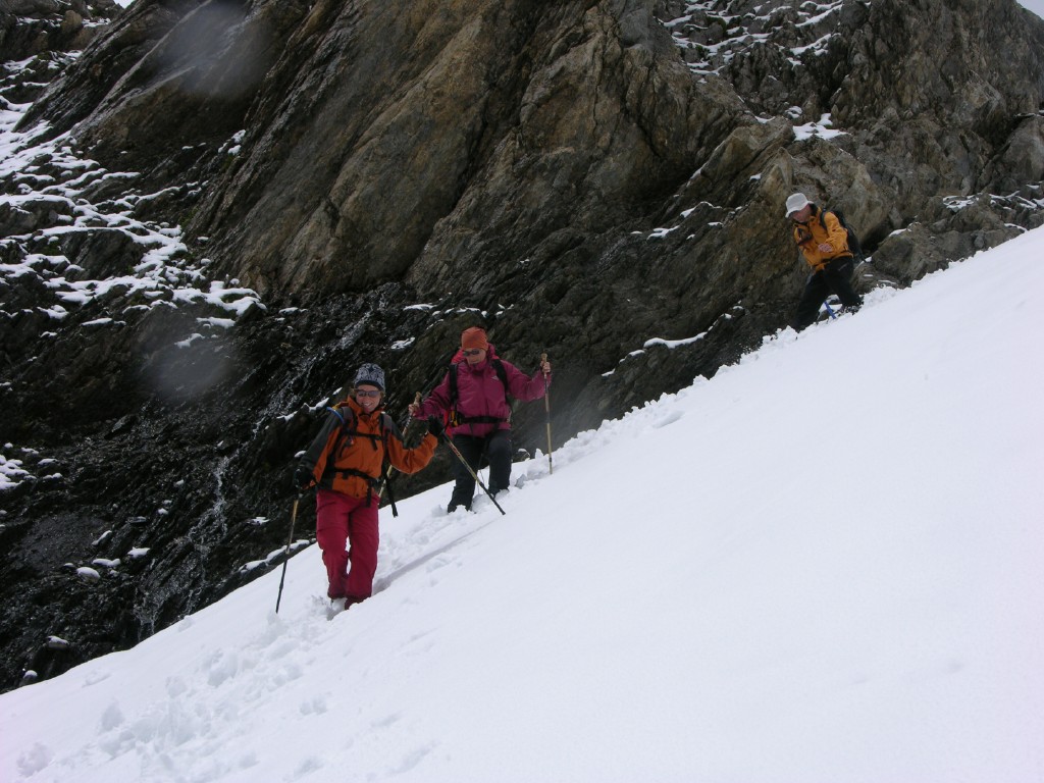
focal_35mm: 62
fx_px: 1870
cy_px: 392
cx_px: 522
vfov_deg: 23.7
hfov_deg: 31.2
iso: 50
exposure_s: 1/454
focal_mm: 15.7
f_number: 7.2
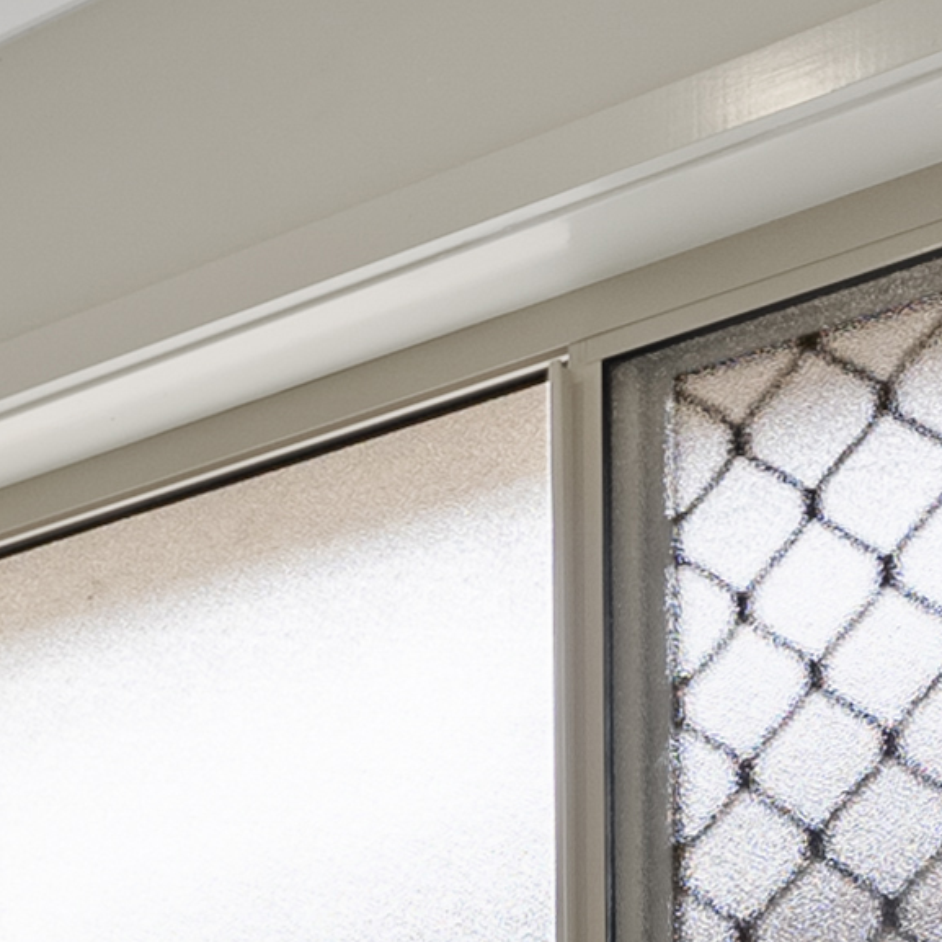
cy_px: 1657
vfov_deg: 15.2
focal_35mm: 100
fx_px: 3079
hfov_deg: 15.4
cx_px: -647
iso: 640
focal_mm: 16
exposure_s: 1/13
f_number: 8
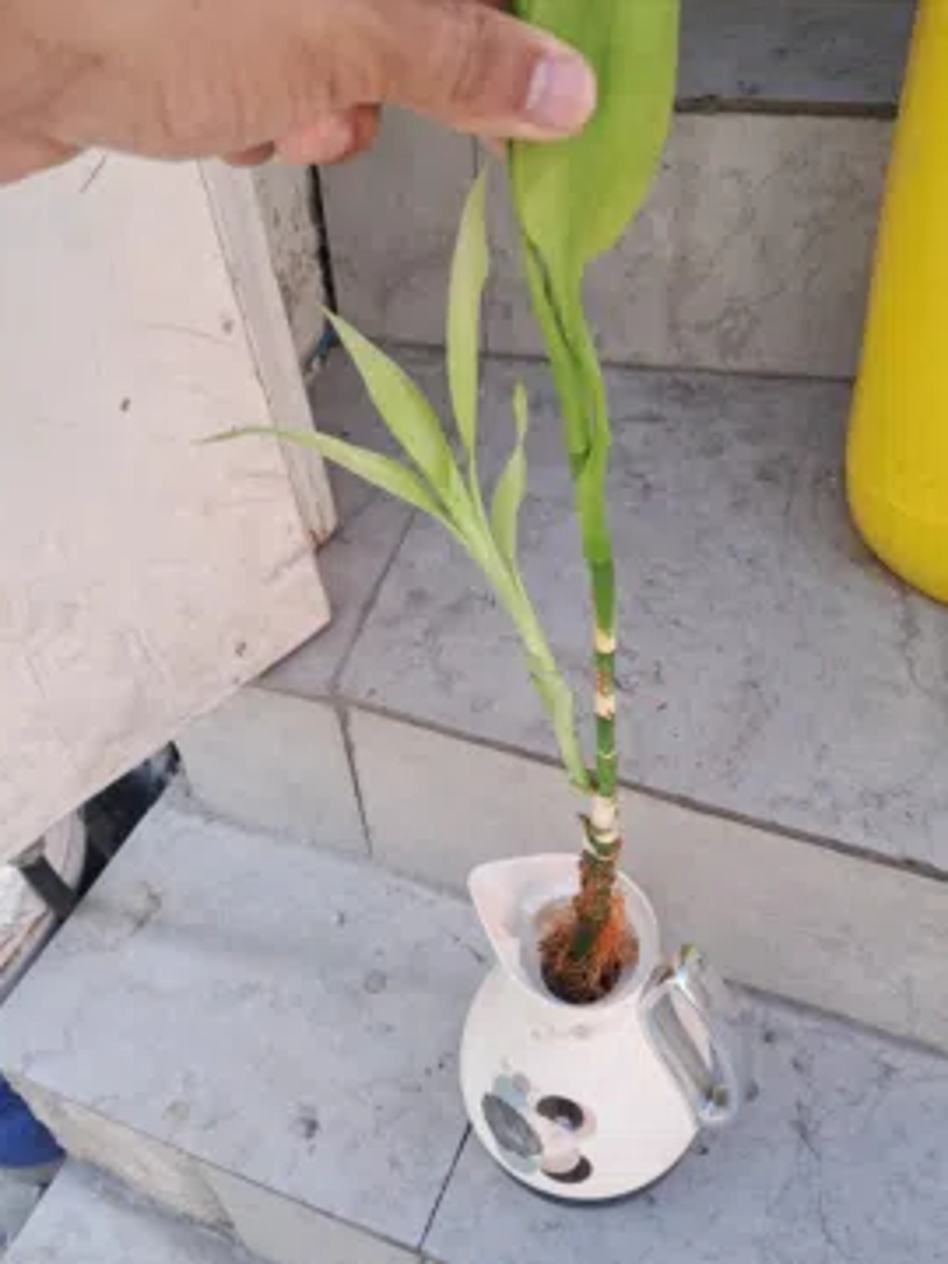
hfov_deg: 46.7
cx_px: 520
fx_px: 1095
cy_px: 586
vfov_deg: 59.9
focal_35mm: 30
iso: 50
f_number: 1.8
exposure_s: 1/50
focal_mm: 4
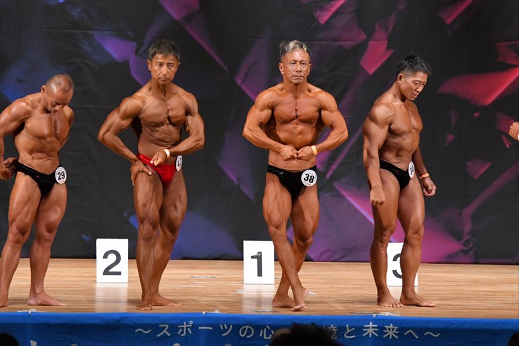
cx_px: 260
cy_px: 173
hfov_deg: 9.2
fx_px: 3242
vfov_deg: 6.1
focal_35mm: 225
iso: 5600
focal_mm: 150
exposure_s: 1/400
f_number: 5.6
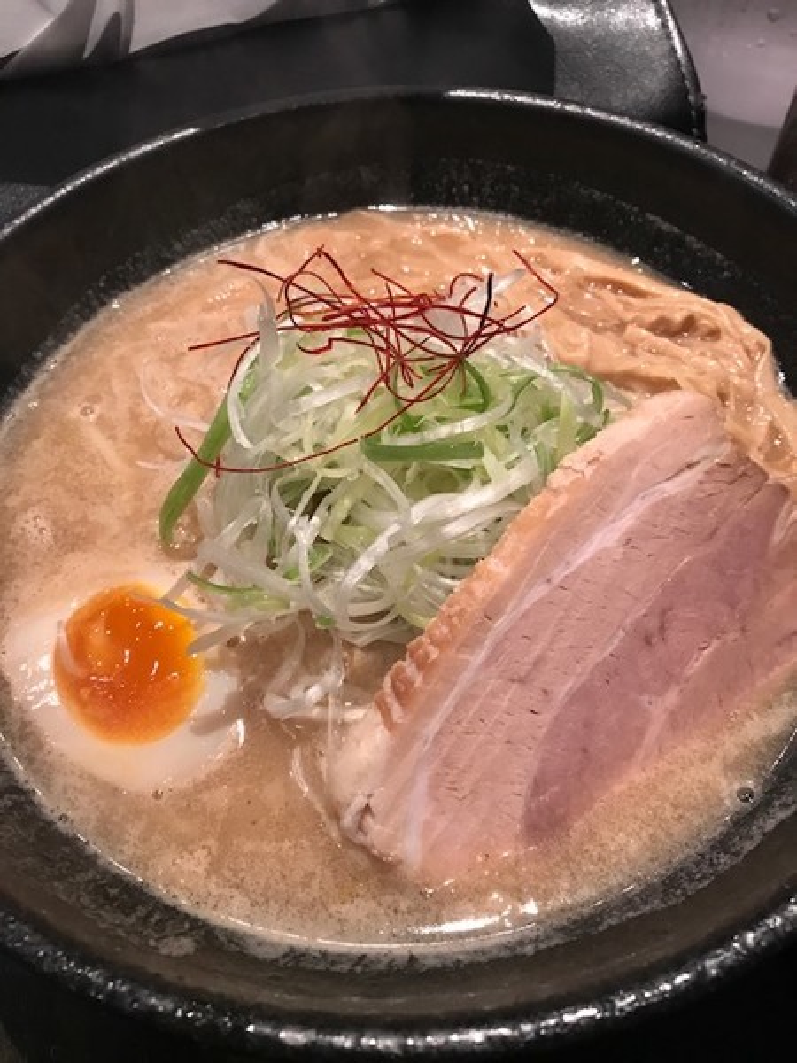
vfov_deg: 63.4
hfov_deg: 49.7
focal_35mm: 28
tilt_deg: -57.7
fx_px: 860
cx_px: 398
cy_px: 532
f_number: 1.8
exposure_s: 1/17
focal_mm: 3.99
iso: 100
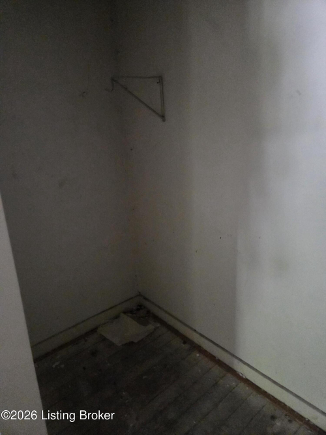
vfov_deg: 73.9
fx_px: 289
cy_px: 218
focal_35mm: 23
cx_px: 163
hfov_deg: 58.9
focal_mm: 5.4
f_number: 1.8
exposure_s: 1/30
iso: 1250
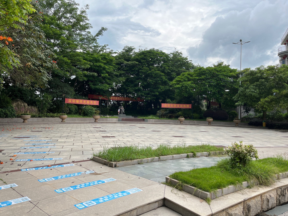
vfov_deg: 53.1
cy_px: 108
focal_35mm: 26
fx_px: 216
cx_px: 144
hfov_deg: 67.3
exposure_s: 1/2268
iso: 50
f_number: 1.6
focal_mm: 5.1
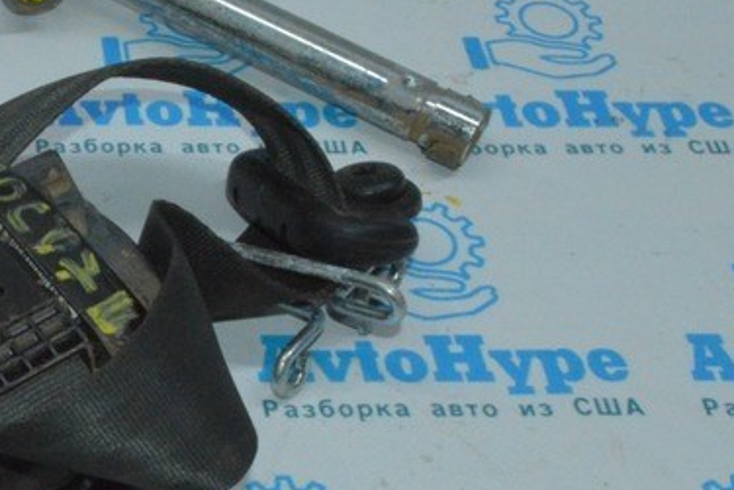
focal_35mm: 90
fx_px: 1835
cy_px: 173
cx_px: -192
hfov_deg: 20.8
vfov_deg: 15.2
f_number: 25
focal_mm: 22
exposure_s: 1/80
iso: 4500
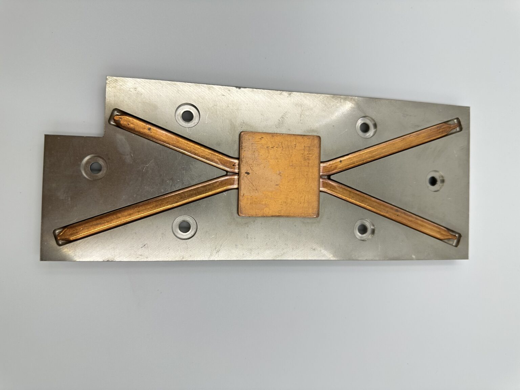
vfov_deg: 56.8
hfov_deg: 71.6
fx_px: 361
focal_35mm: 24
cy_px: 195
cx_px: 260
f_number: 1.78
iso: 80
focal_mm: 6.86
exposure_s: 1/255
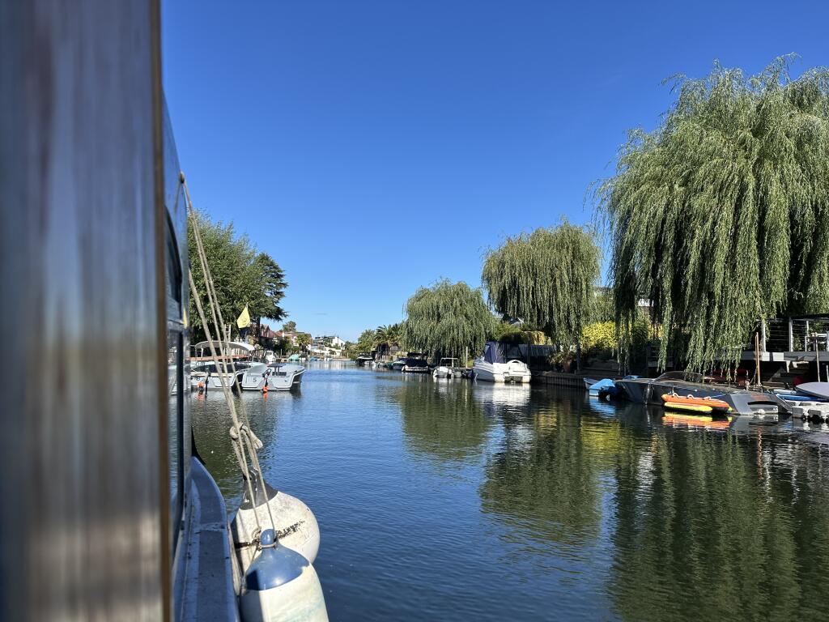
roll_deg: -2.9
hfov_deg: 71.6
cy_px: 311
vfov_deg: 56.8
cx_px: 414
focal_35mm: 24
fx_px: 575
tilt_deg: +2.7
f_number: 1.78
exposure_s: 1/3597
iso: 80
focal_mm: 6.86
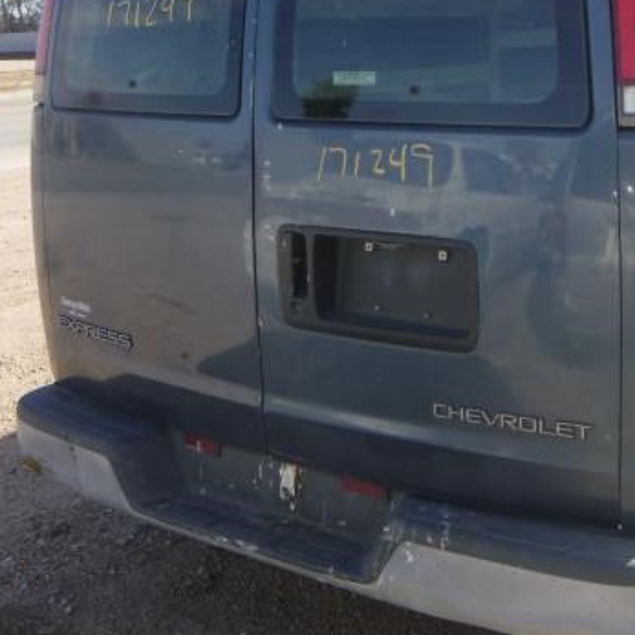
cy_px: 201
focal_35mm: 51
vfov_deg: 33.0
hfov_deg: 32.5
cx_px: 507
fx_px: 1058
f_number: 3.9
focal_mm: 4.5
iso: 100
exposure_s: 1/320
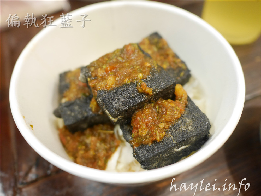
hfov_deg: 60.0
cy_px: 98
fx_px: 226
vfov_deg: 46.8
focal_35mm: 30
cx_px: 130
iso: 1250
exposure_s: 1/60
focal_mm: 15
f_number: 2
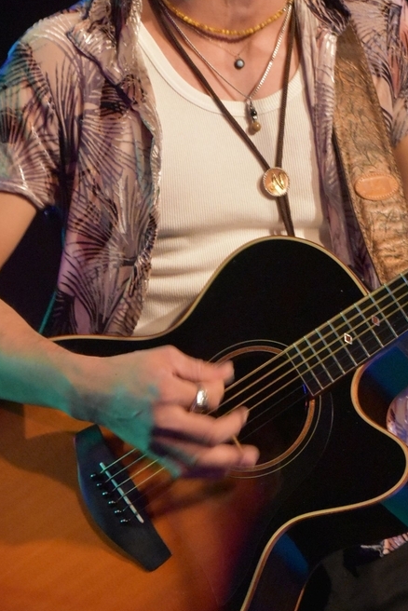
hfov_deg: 5.8
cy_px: 159
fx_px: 4007
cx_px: 284
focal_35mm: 236
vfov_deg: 8.7
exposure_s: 1/60
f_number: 5.6
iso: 5000
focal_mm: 86
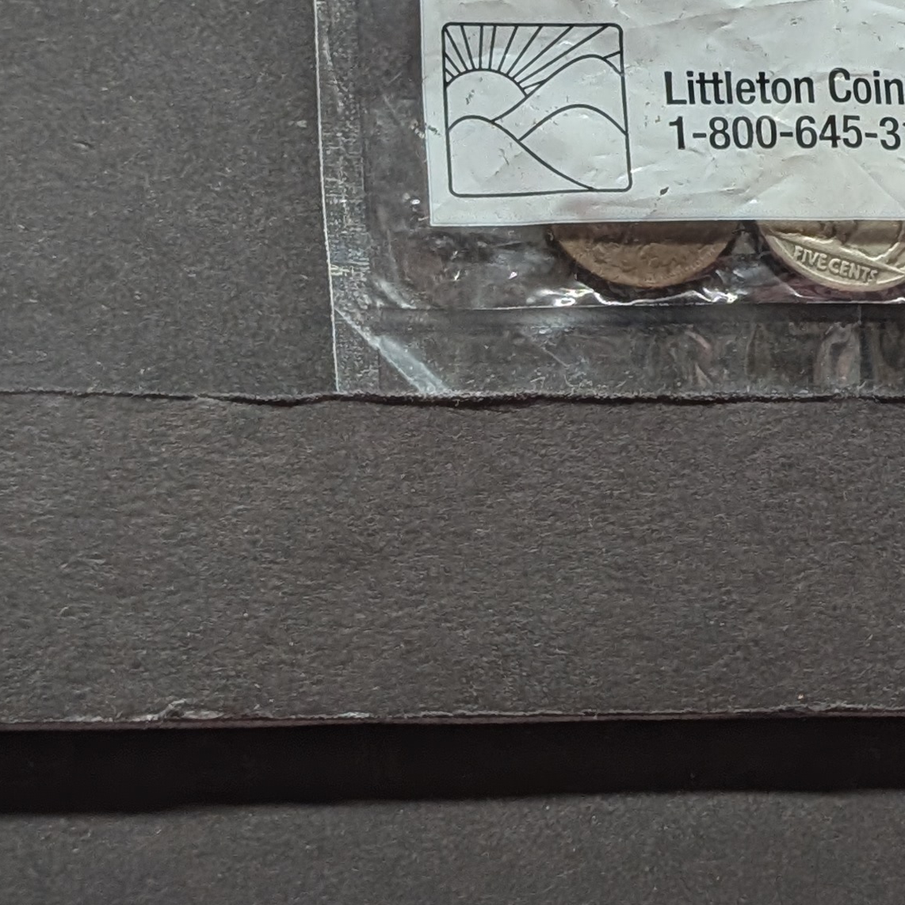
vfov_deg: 11.3
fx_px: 4585
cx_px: 865
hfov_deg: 11.2
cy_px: 342
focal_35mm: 155
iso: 65
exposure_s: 1/65.4
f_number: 1.68
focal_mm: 6.9
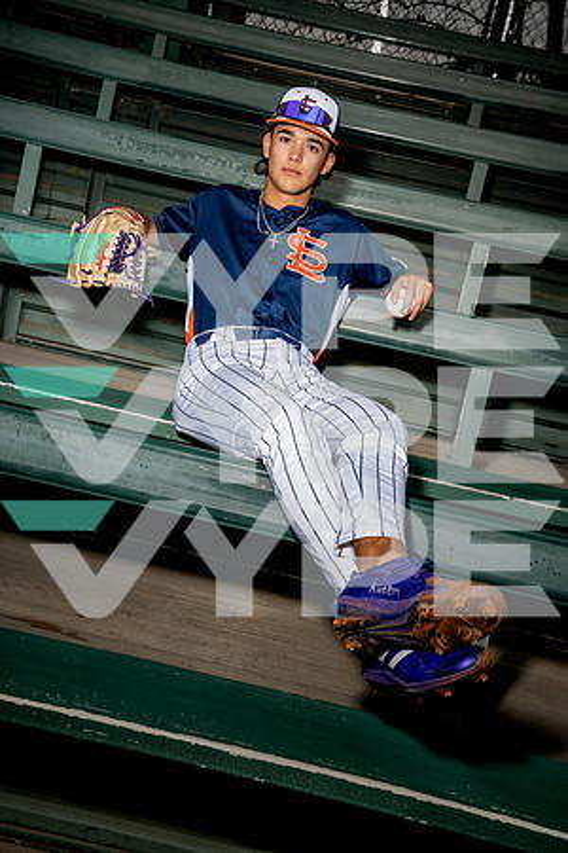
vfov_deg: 46.4
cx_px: 284
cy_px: 426
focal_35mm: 42
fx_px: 994
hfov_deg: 31.9
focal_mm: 42
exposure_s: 1/250
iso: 400
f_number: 6.3
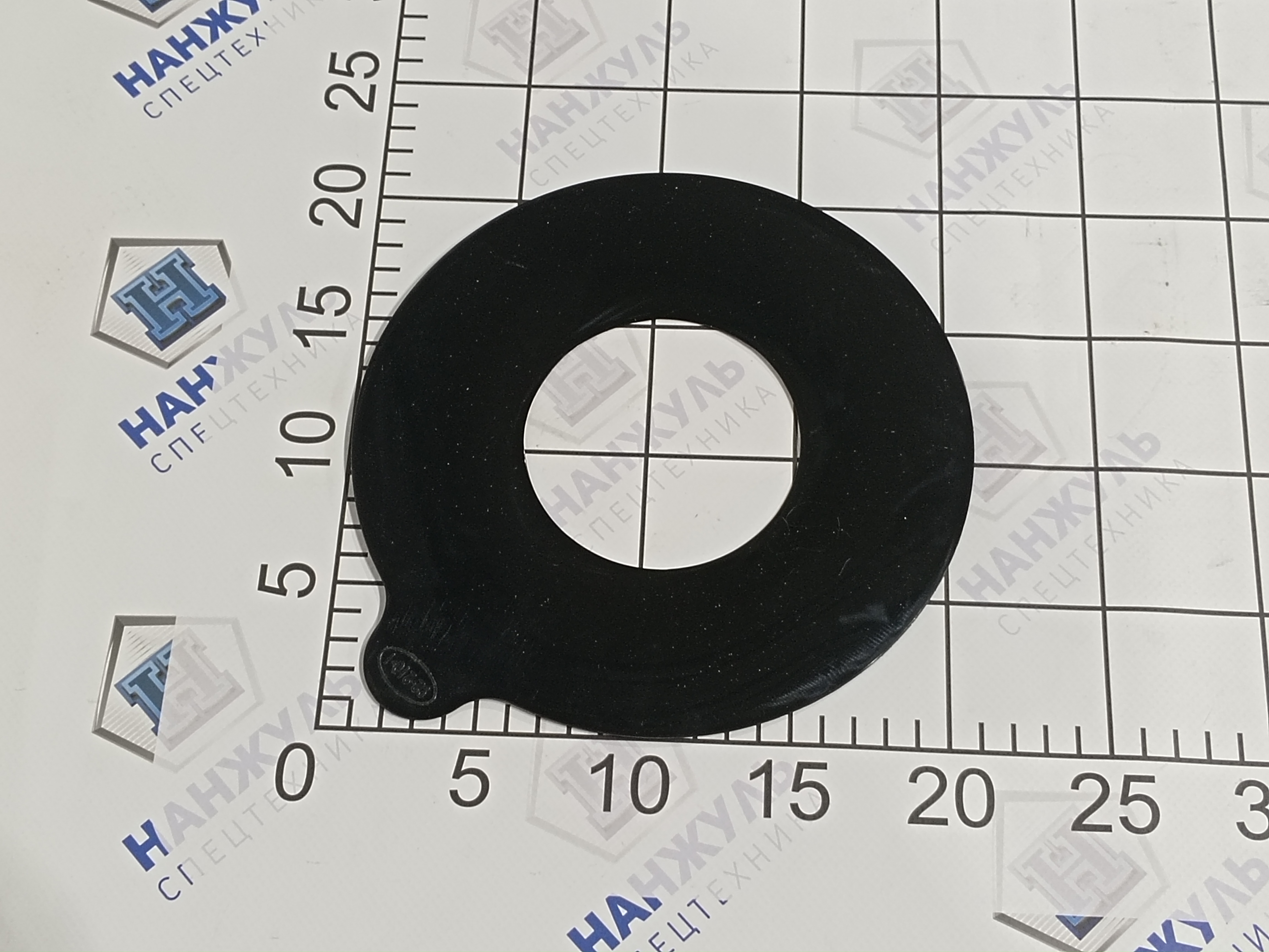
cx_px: 634
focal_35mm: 54
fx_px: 1980
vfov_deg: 27.0
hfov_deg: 35.5
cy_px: 476
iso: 425
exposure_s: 1/50
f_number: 1.9
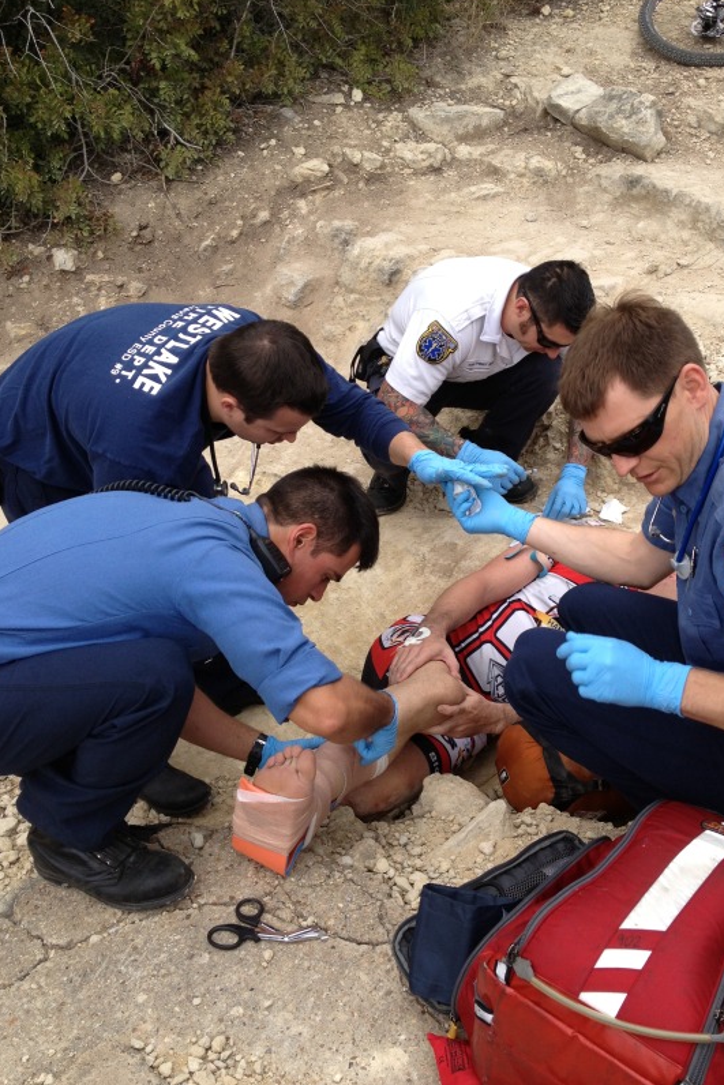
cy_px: 543
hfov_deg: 34.2
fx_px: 1176
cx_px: 390
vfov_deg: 49.5
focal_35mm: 39
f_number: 2.4
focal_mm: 4.28
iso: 50
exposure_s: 1/557
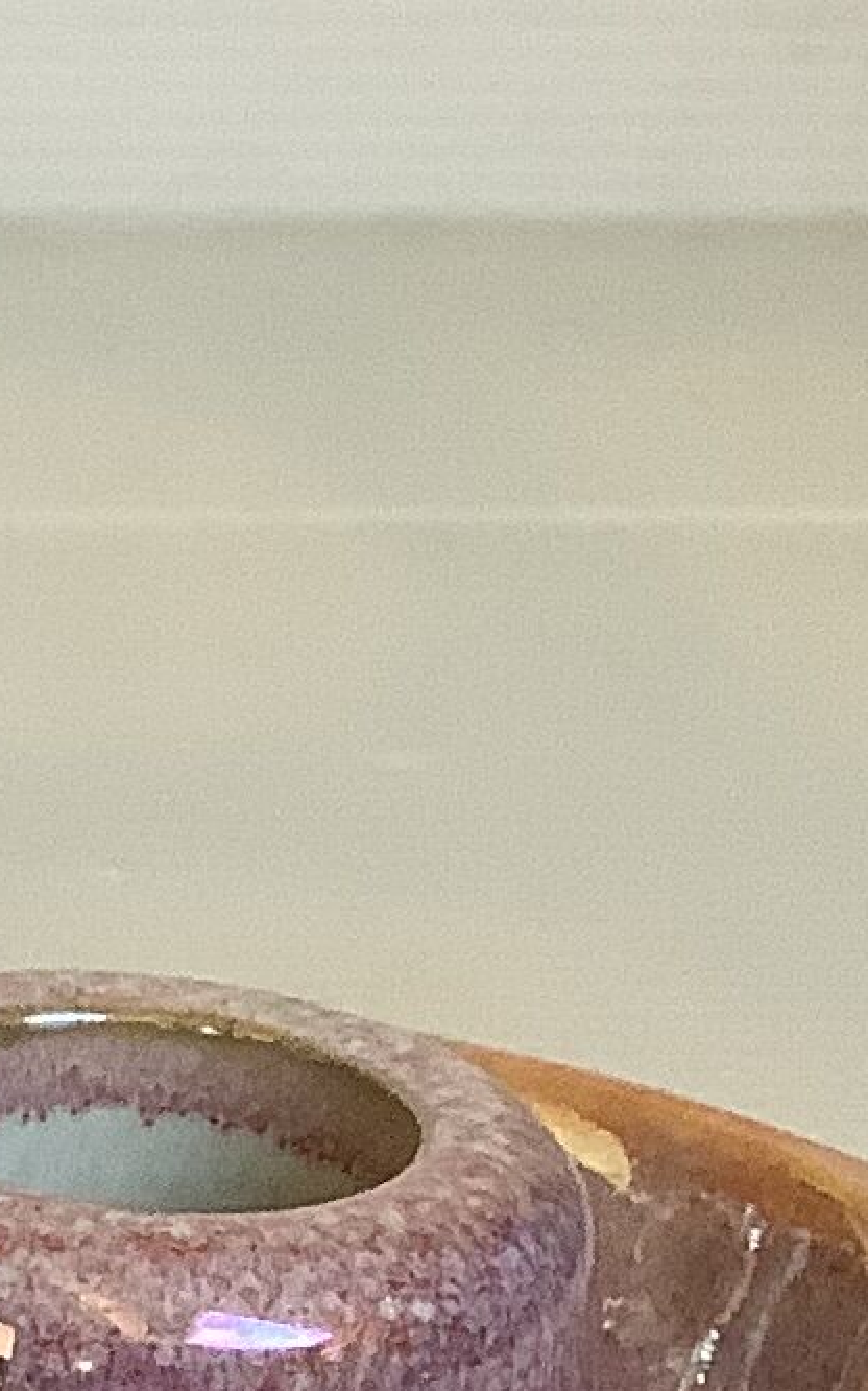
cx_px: -1396
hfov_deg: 7.5
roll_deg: +0.0
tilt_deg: -23.6
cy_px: 1287
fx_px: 6096
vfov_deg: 12.9
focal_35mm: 161
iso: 64
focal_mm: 3.3
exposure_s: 1/50
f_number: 2.4
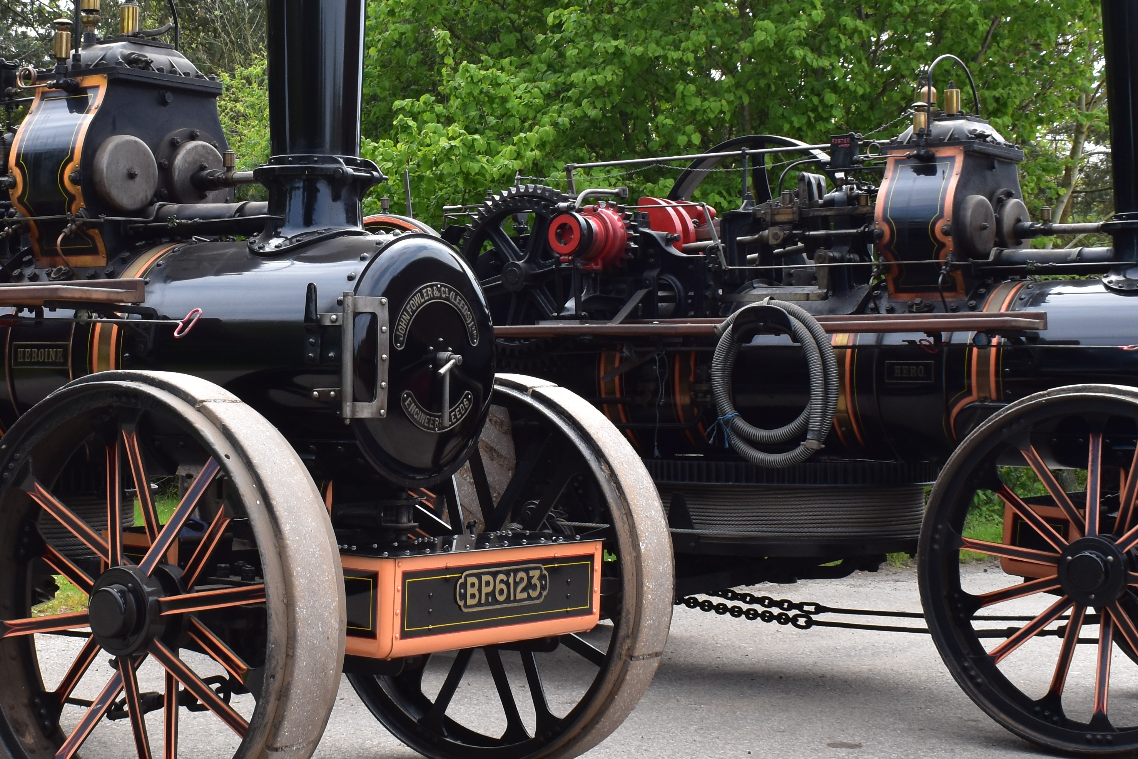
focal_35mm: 70
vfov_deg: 19.4
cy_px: 338
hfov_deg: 28.6
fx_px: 2213
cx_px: 376
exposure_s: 1/250
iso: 400
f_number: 10
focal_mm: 23
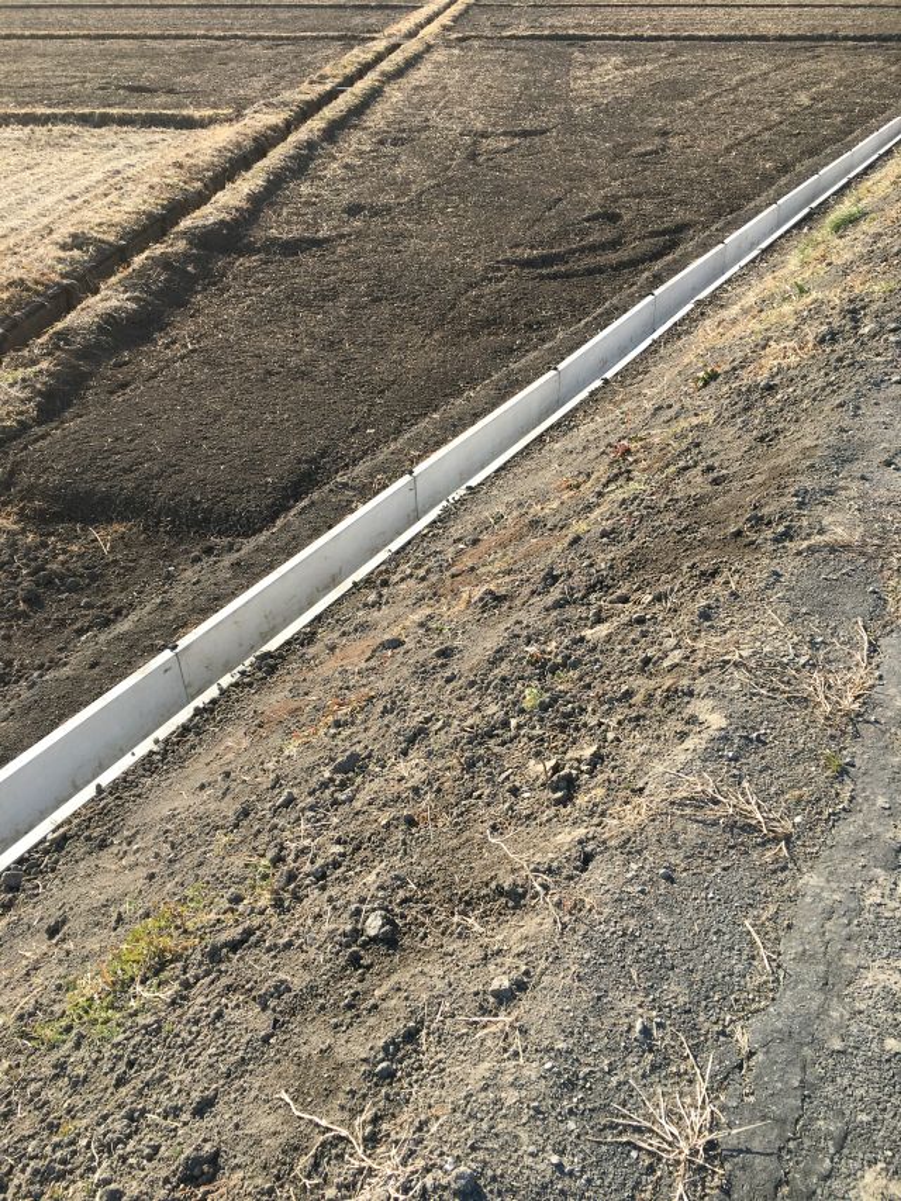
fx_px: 1006
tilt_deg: -33.4
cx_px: 450
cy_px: 600
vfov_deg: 61.7
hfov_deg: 48.2
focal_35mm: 29
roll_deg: -1.1
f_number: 2.2
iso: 25
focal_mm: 4.15
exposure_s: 1/610
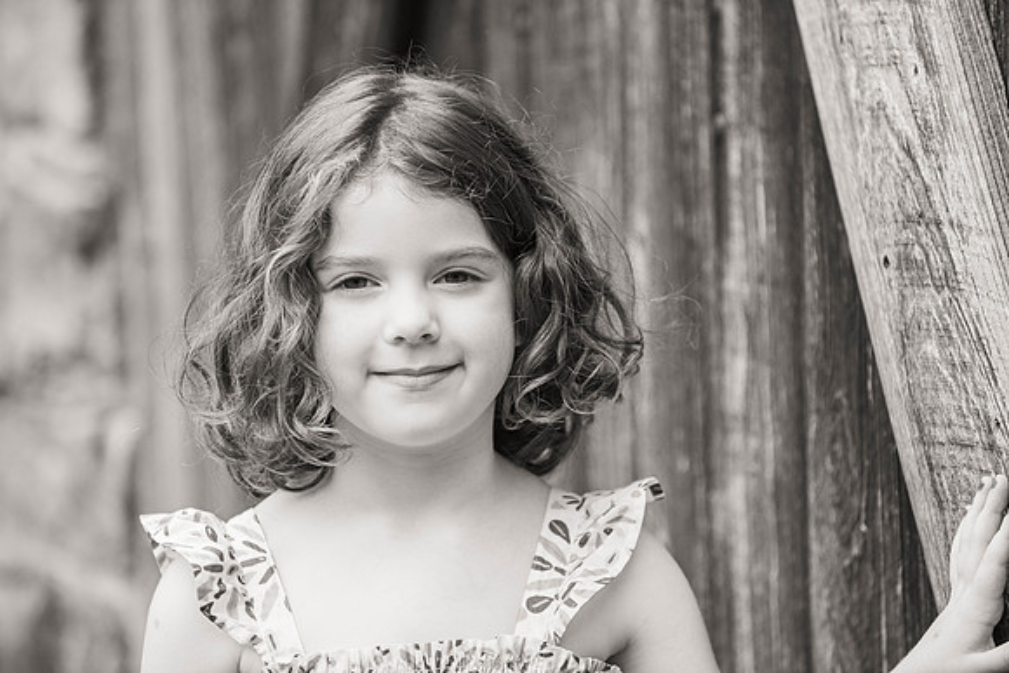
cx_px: 504
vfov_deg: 6.9
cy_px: 336
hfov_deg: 10.3
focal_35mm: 200
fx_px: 5607
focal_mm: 200
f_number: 4
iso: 640
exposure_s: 1/1600
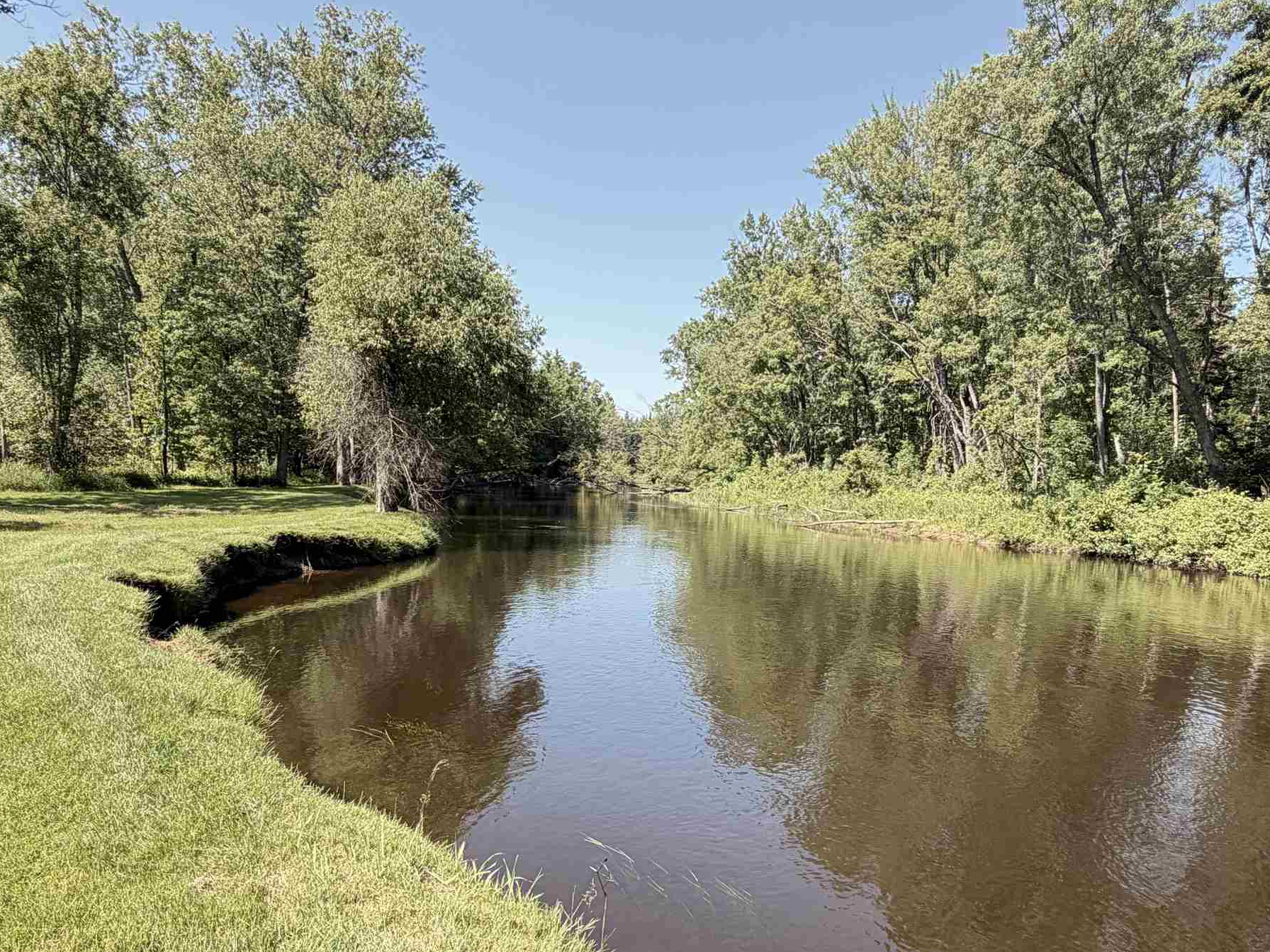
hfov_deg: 71.5
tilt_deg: -5.4
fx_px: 881
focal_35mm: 24
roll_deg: -1.9
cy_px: 577
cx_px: 670
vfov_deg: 56.3
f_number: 2.2
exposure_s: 1/310
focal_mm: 2.22
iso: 50
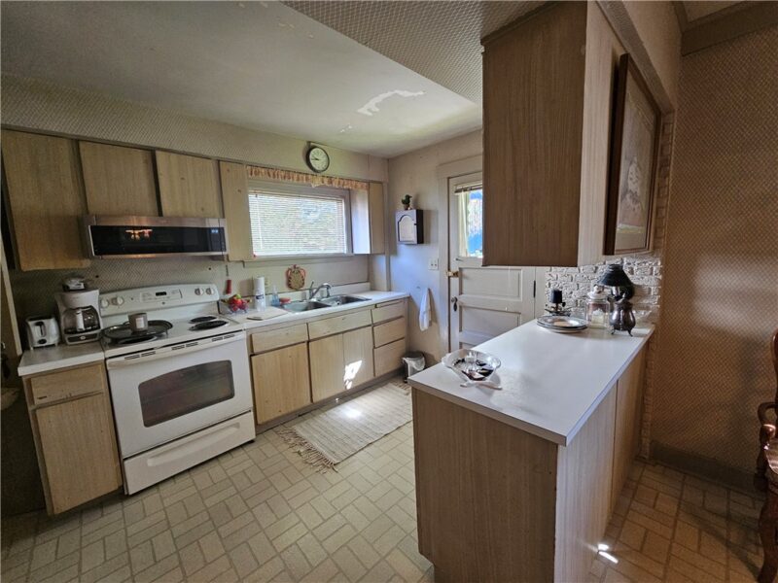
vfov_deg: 89.9
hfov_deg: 106.2
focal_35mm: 13
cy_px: 292
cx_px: 389
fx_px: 292
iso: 320
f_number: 2.2
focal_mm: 2.2
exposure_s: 1/60
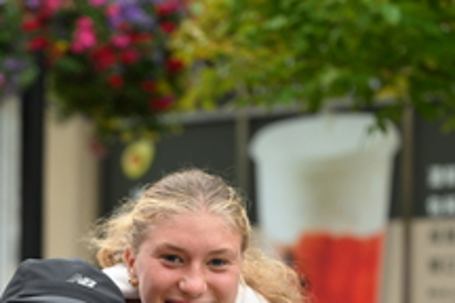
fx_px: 2250
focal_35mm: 178
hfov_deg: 11.5
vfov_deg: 7.7
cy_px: 344
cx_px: 82
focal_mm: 70
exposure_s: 1/1600
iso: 640
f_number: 2.8
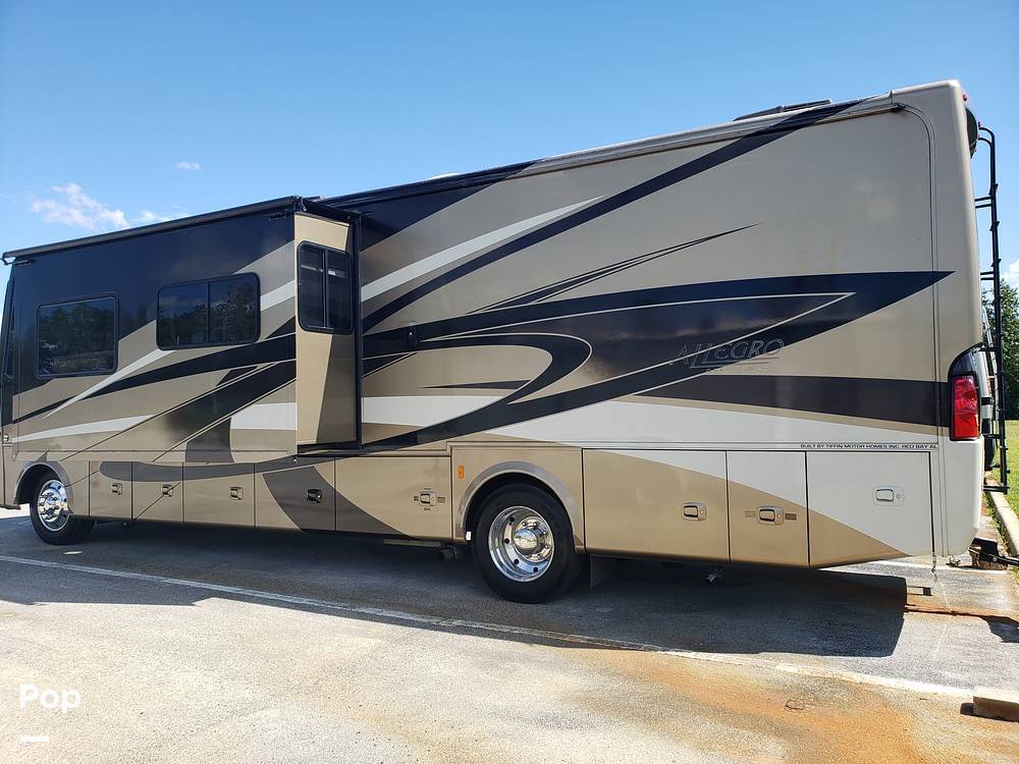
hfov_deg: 67.3
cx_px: 510
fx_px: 765
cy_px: 382
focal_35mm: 26
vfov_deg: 53.1
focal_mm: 4.3
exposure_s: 1/769
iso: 50
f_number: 2.4
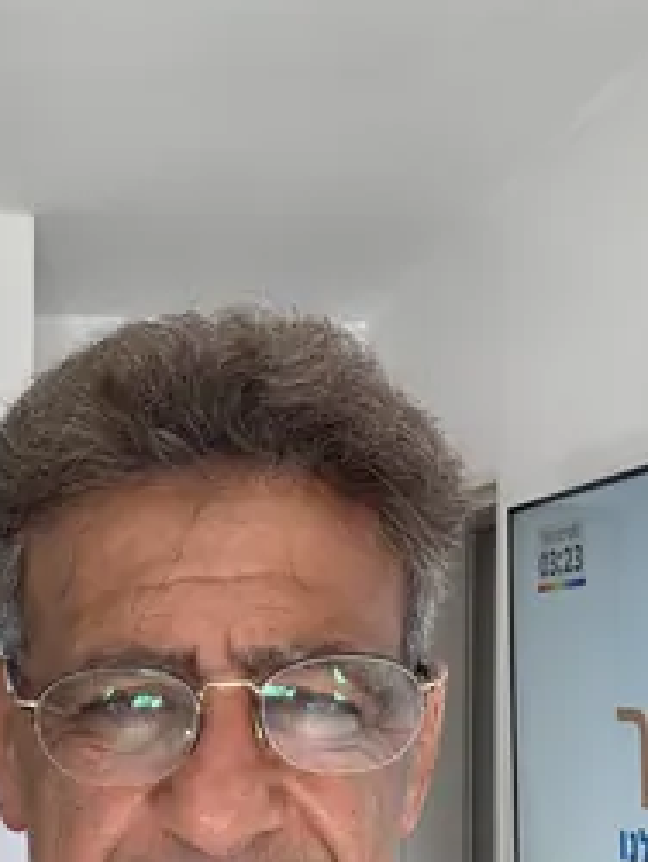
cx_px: 176
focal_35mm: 54
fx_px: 1346
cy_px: 690
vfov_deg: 34.4
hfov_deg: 26.8
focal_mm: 2.69
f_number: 1.9
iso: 125
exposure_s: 1/60
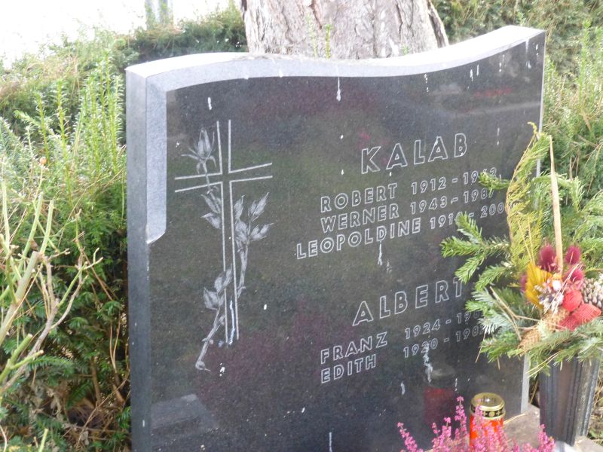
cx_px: 302
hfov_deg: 37.5
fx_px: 888
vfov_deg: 28.6
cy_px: 226
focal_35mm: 51
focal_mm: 9
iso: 800
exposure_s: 1/50
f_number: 4.4
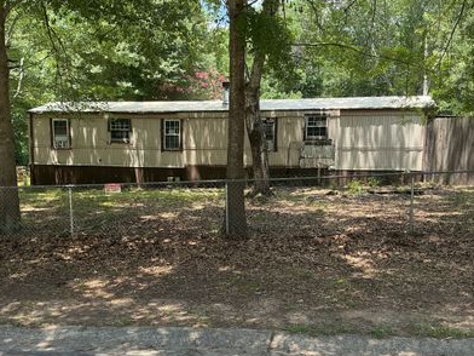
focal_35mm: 37
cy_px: 220
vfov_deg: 38.5
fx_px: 507
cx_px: 220
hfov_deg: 50.1
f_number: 1.8
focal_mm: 3
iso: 25
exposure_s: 1/286
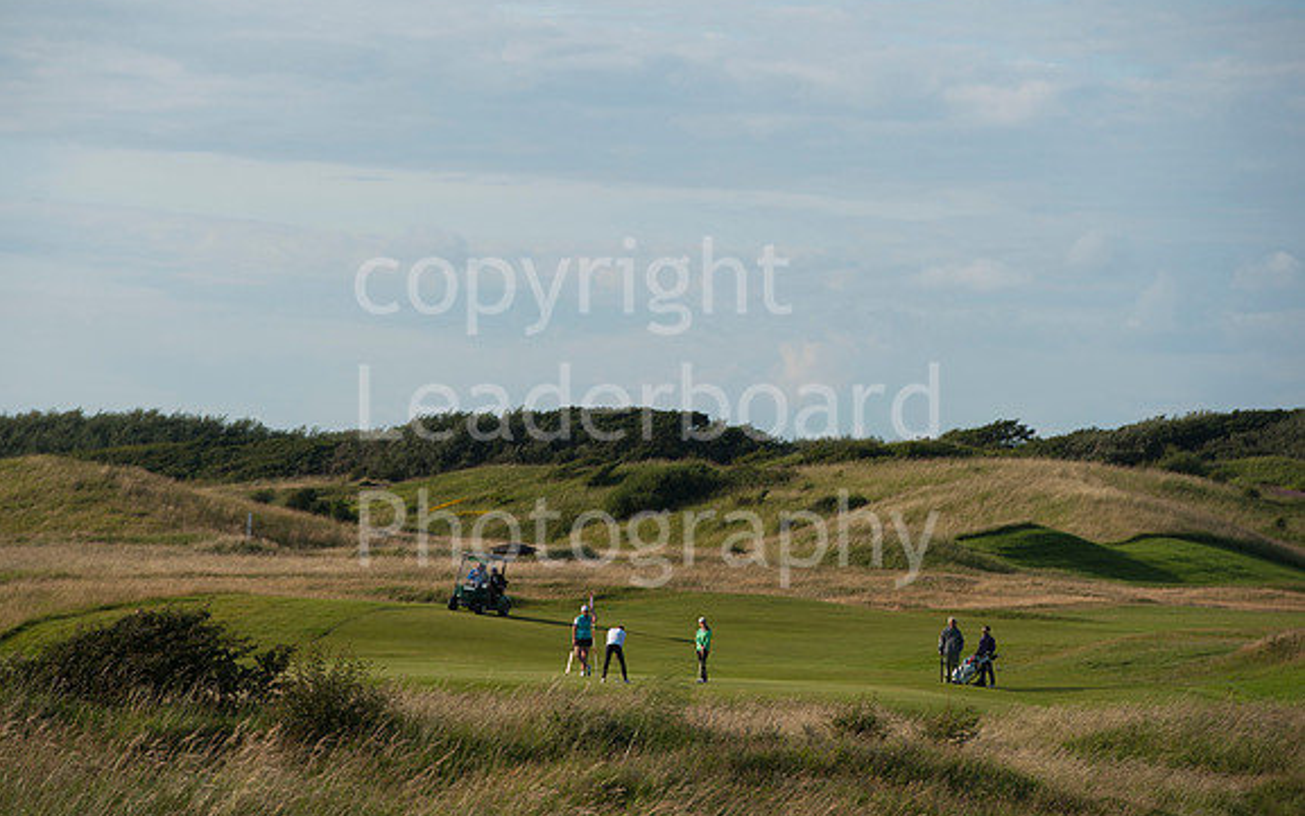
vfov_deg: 6.4
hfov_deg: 10.2
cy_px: 424
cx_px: 651
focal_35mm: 205
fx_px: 7293
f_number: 6.3
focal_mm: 200
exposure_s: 1/1600
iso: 200
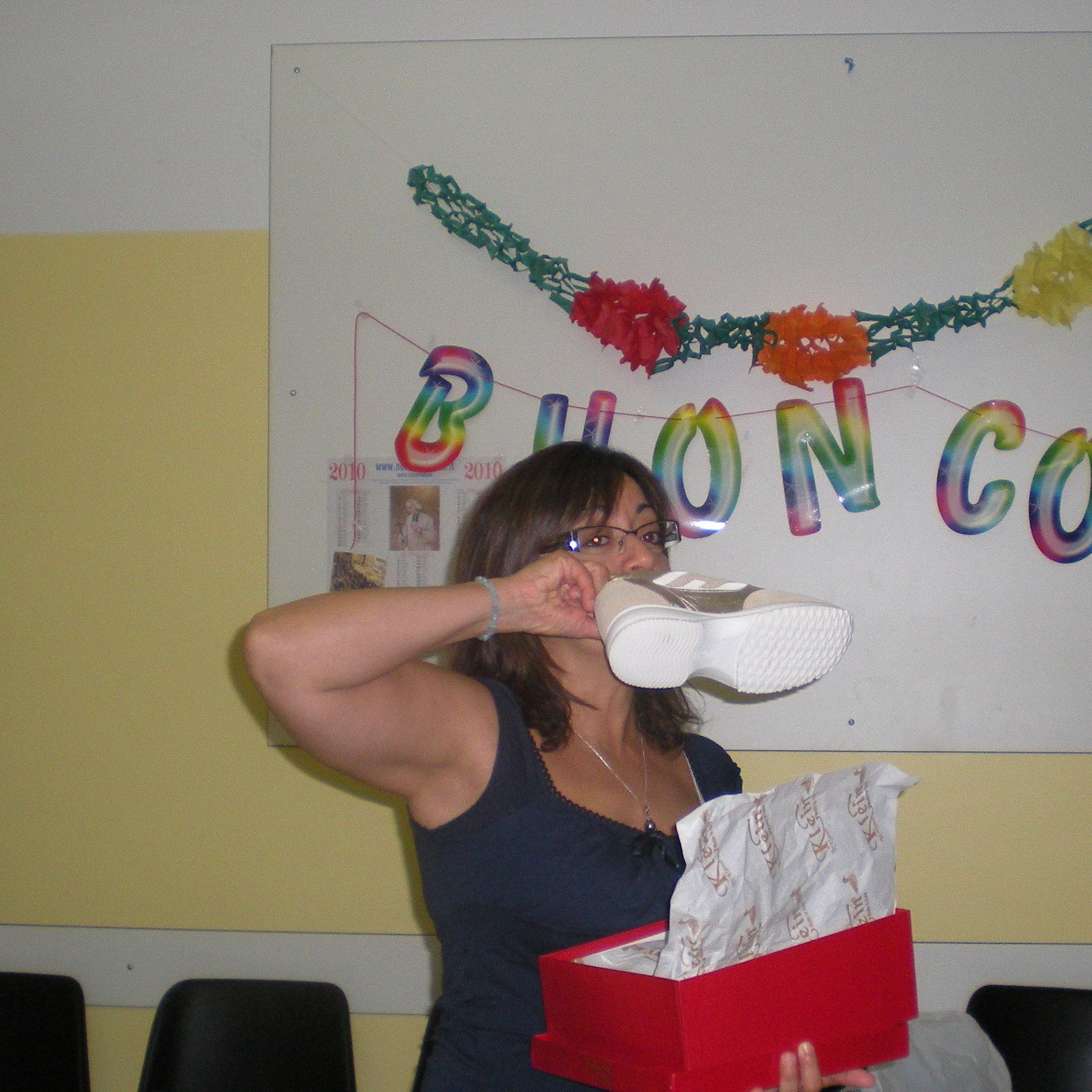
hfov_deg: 29.4
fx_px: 2070
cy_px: 589
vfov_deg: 29.5
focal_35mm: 58
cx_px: 704
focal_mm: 6.3
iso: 167
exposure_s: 1/60
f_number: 3.1
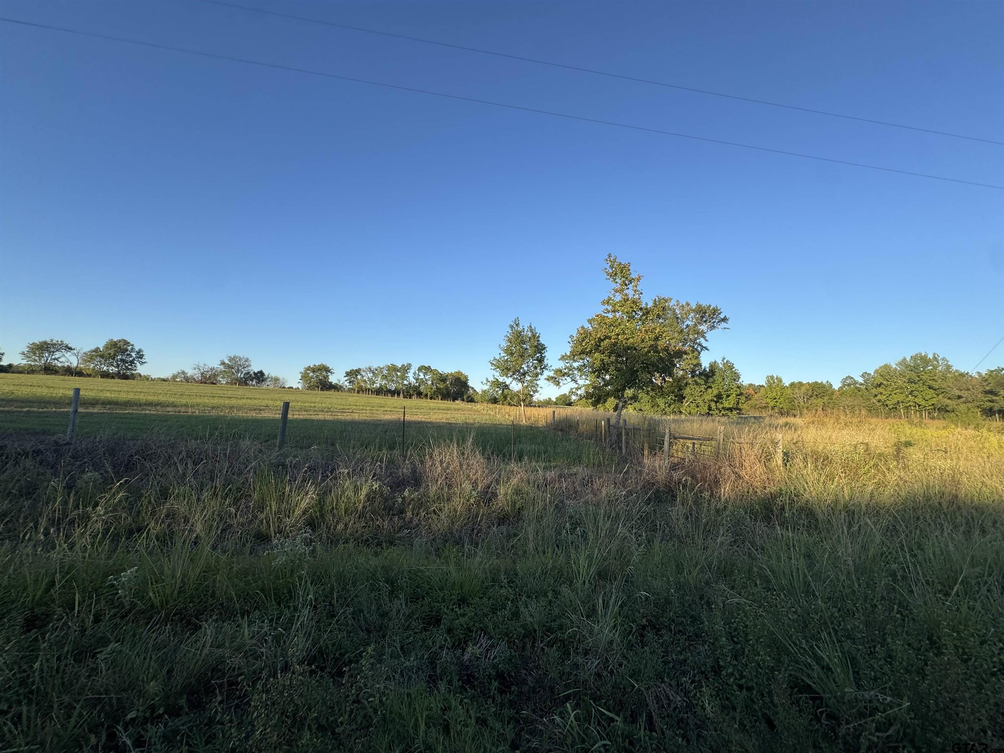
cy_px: 376
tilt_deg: +4.3
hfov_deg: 102.1
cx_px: 502
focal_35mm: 14
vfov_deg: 85.7
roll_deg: -2.4
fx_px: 406
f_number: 2.2
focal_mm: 2.22
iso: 50
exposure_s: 1/910
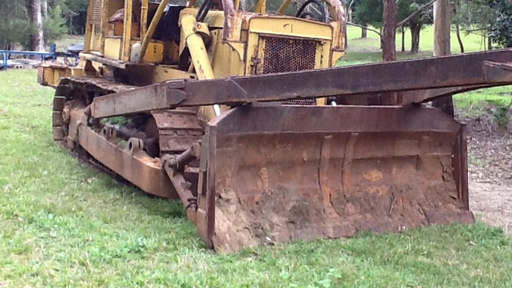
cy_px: 126
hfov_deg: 48.1
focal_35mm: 42
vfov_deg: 28.3
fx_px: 570
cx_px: 301
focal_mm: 2.03
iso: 100
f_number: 2.4
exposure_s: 1/30
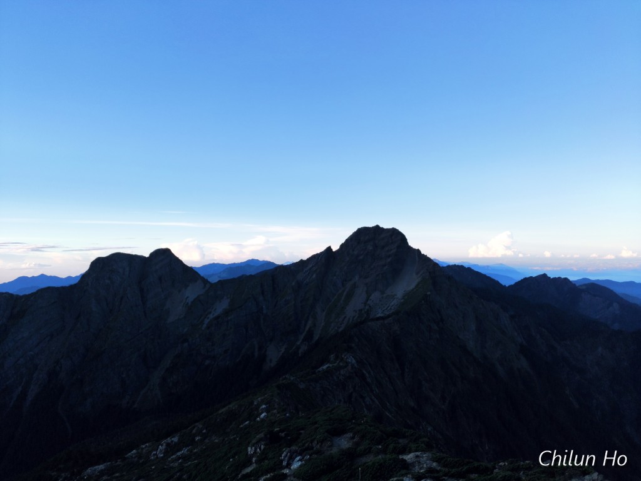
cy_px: 240
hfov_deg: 67.3
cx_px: 320
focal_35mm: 26
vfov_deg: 53.1
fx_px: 481
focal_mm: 4.77
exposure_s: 1/380
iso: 112
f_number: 1.75
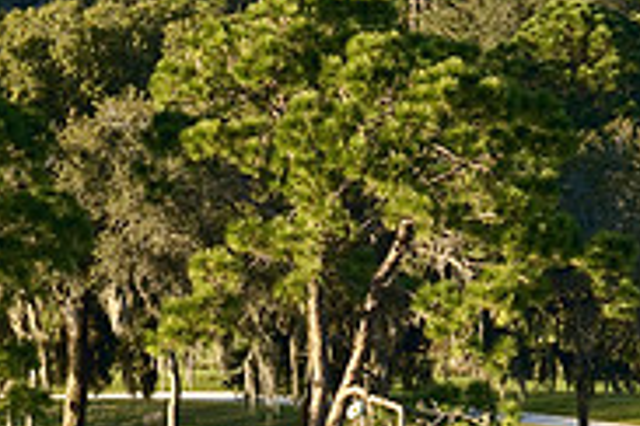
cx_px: 458
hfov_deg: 4.1
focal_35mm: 500
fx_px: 8881
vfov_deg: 2.7
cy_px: 597
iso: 320
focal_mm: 105
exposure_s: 1/40
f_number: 18
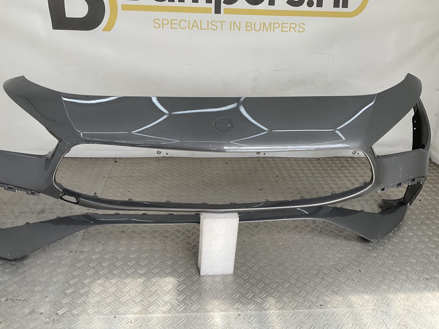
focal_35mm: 29
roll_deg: -5.0
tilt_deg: -24.0
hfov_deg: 61.7
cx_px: 220
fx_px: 368
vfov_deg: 48.2
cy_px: 164
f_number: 1.8
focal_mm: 3
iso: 16
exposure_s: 1/383
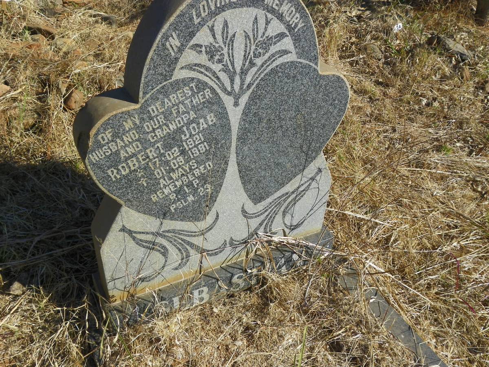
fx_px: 466
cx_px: 244
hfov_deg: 55.4
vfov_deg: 42.9
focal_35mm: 33
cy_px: 184
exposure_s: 1/320
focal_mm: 5.9
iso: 64
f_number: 4
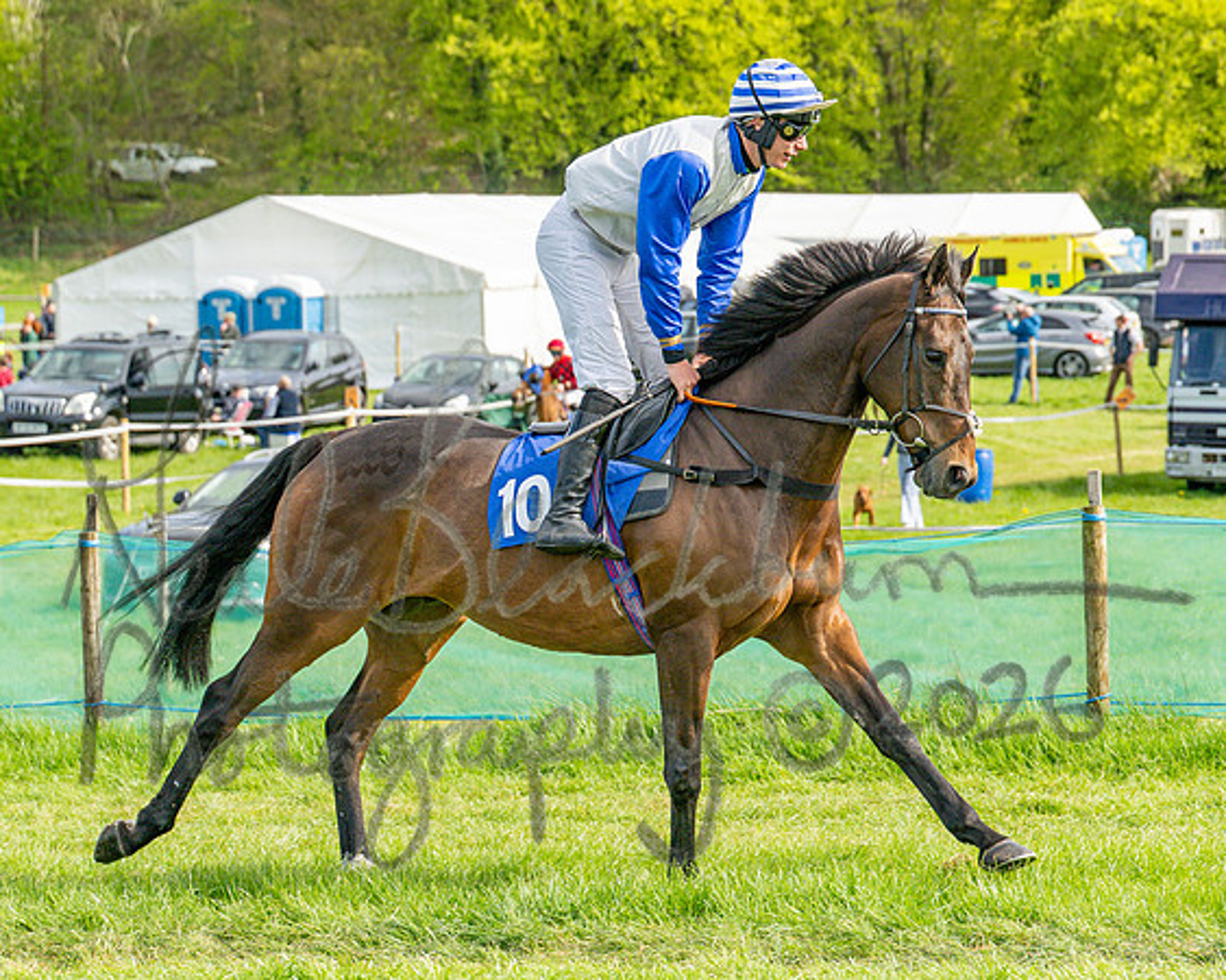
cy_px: 533
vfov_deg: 10.9
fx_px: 5154
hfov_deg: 13.6
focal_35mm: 142
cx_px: 784
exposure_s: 1/2000
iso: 200
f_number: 4
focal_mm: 70
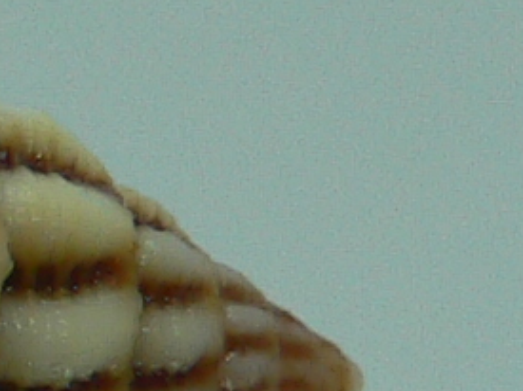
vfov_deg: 5.7
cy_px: 554
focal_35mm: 257
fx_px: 3881
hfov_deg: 7.3
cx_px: -660
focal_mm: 4.6
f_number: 2.8
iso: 80
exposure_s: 1/60
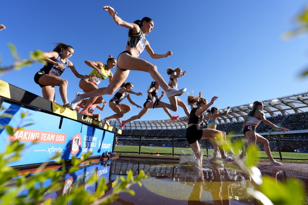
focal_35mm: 16
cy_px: 102
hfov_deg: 96.7
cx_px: 154
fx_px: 137
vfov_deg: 73.7
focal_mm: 16
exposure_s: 1/1250
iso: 400
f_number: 5.6
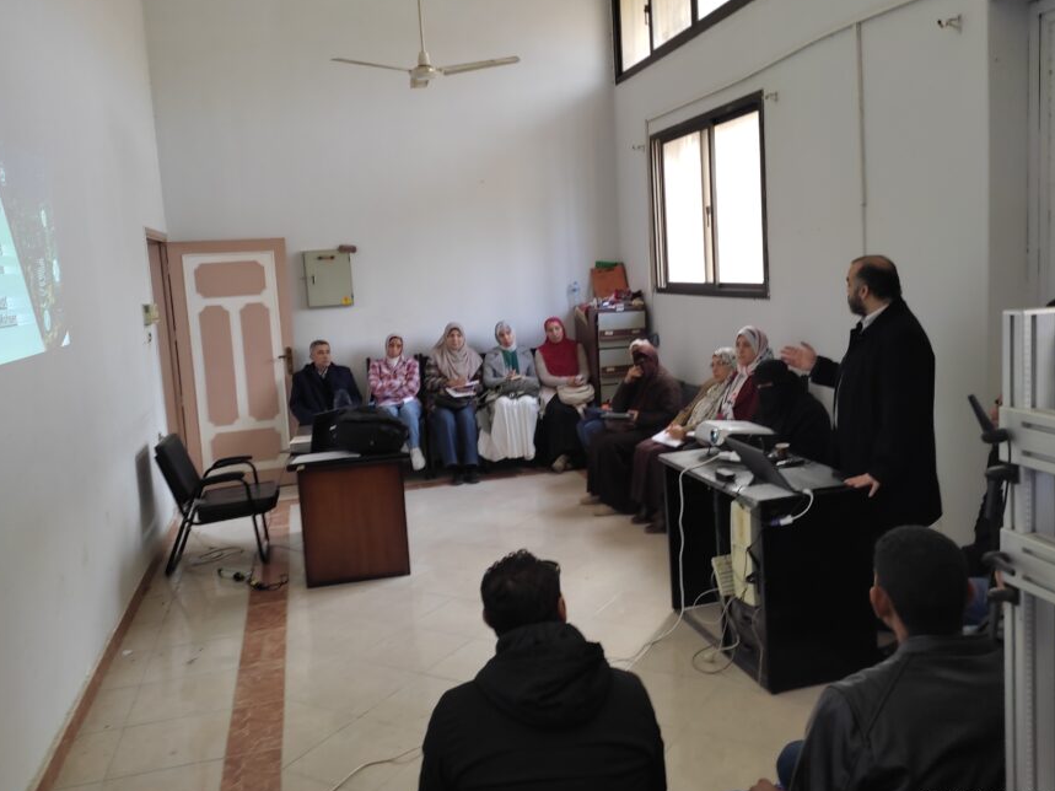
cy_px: 375
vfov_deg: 45.4
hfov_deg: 58.3
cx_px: 555
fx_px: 945
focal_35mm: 31
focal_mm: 4.74
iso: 267
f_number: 1.79
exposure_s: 1/33
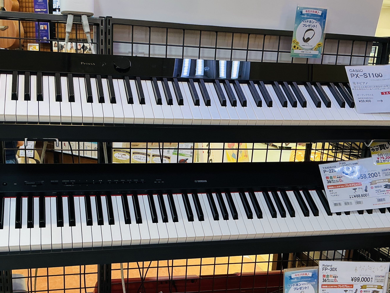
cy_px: 213
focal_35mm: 44
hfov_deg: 42.9
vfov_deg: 32.4
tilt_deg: -17.4
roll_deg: -2.1
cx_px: 181
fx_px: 496
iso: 64
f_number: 1.8
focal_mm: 3
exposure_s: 1/120
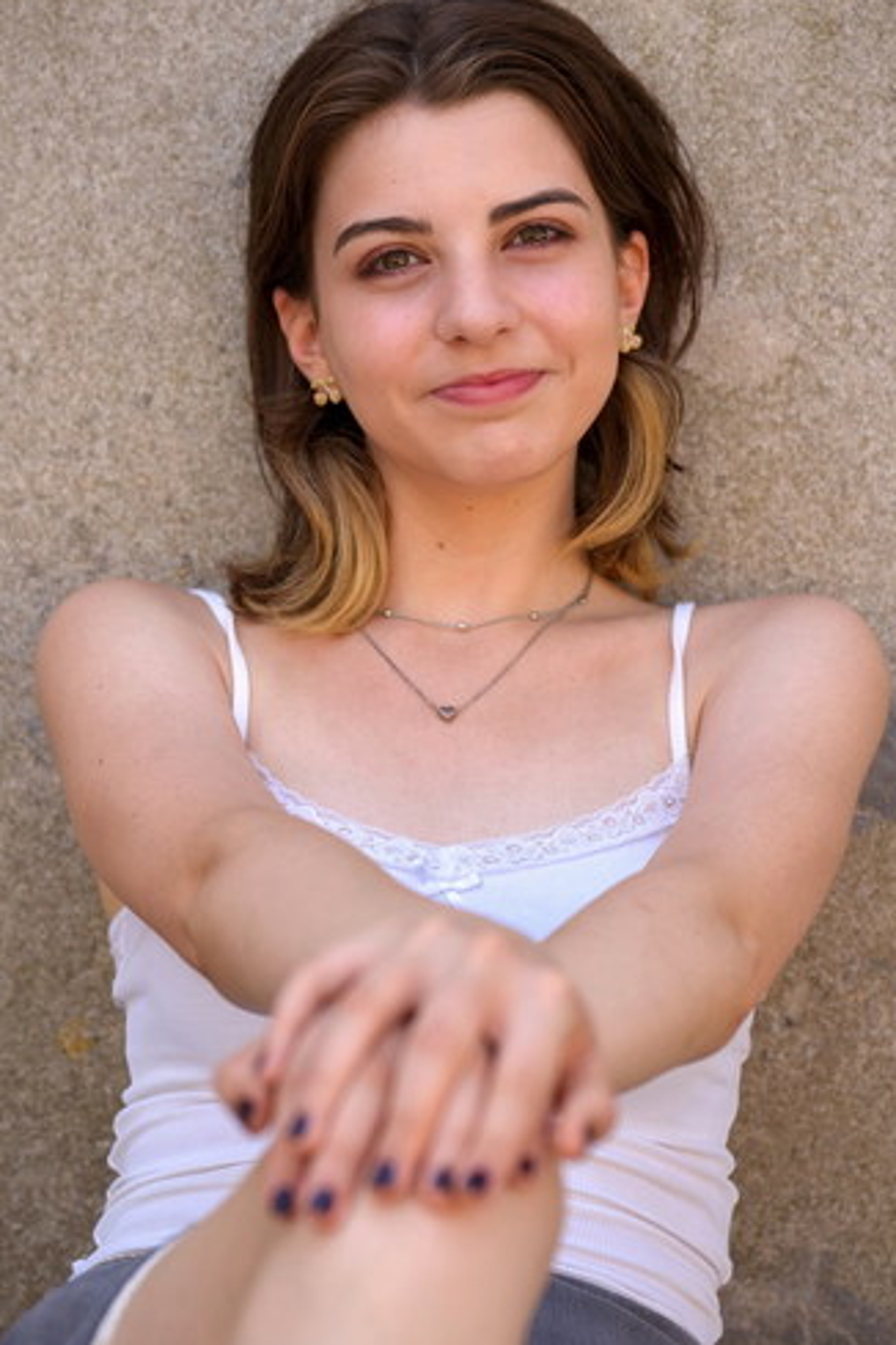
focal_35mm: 108
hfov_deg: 12.7
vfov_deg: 18.9
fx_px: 4032
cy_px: 704
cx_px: 440
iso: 100
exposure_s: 1/500
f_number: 2.8
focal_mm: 88
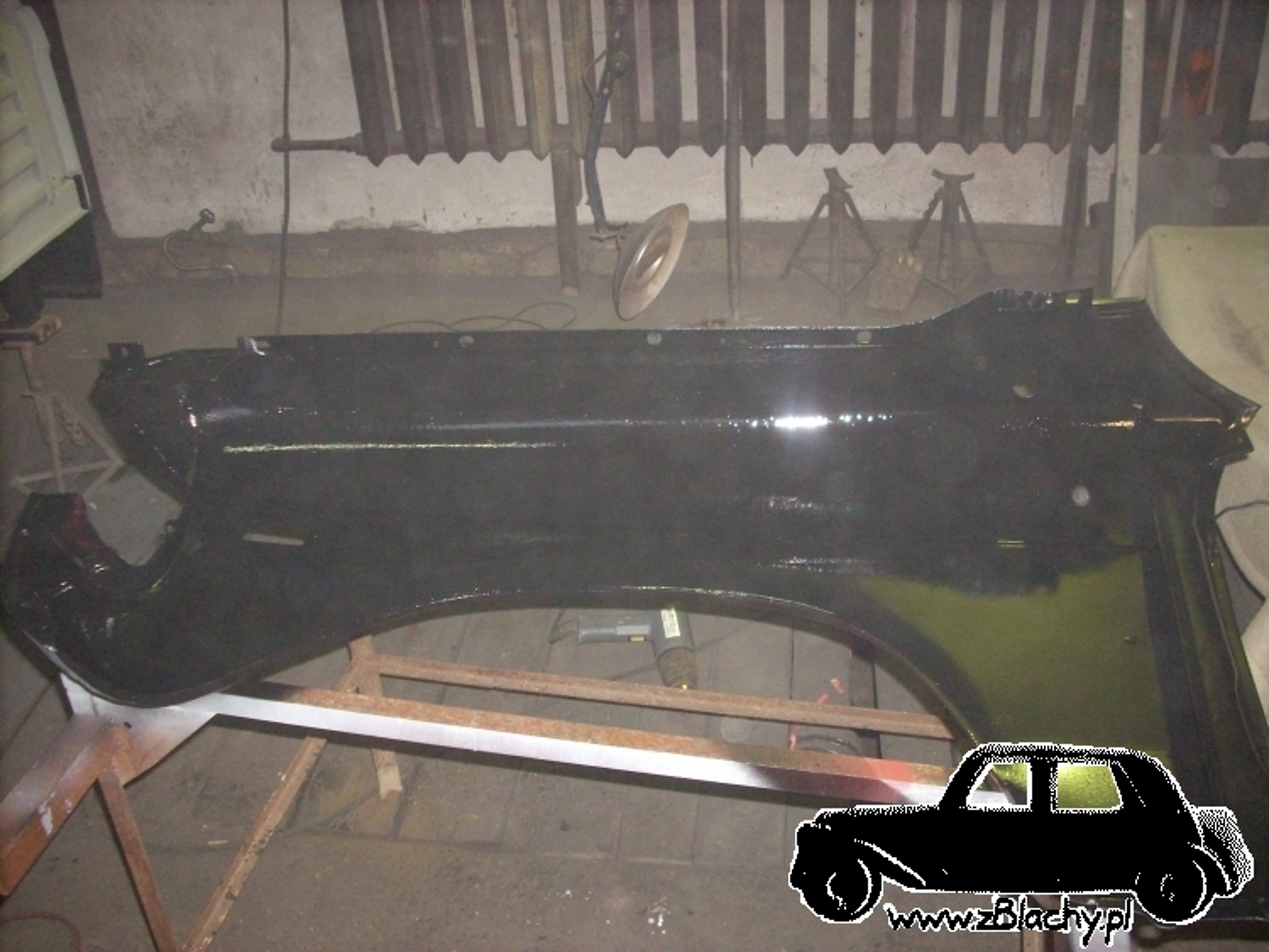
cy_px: 476
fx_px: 1357
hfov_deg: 50.1
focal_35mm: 37
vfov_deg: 38.7
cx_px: 634
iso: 400
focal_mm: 6.2
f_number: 2.8
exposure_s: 1/60
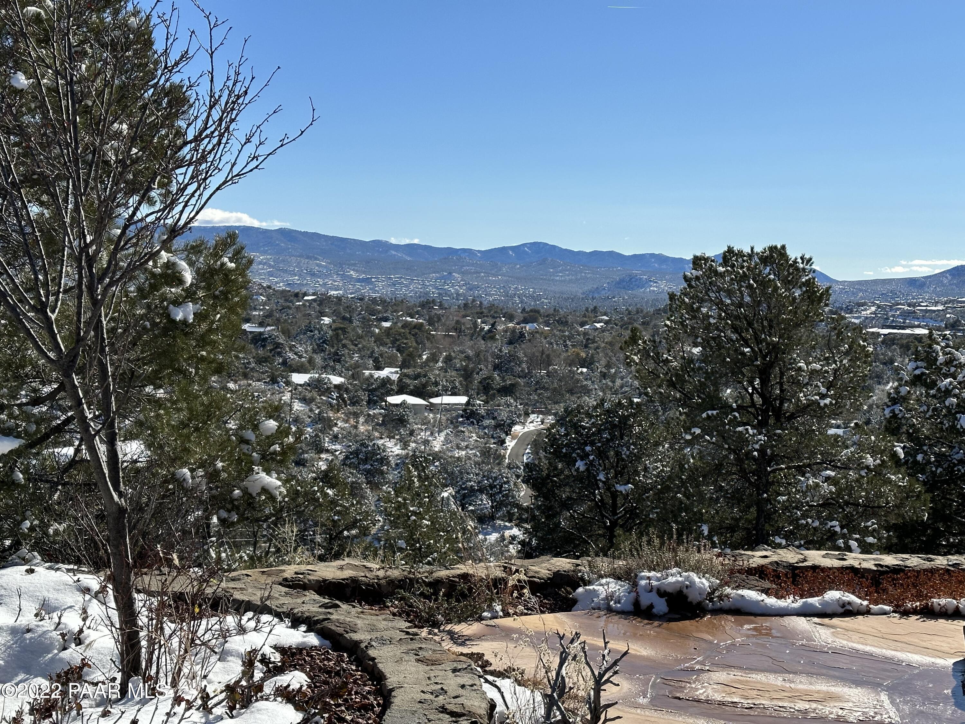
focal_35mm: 48
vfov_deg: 30.3
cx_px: 482
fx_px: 1338
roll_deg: -2.4
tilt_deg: -4.1
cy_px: 362
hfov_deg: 39.7
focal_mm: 6.86
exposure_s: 1/5556
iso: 64
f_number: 1.78
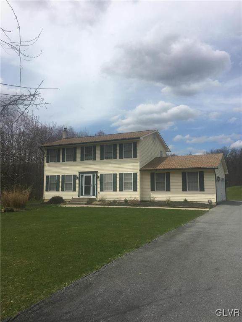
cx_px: 121
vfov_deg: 61.7
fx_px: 270
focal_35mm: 29
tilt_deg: +6.1
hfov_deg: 48.2
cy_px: 161
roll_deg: -0.8
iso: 25
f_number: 2.2
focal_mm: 4.15
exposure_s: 1/2653
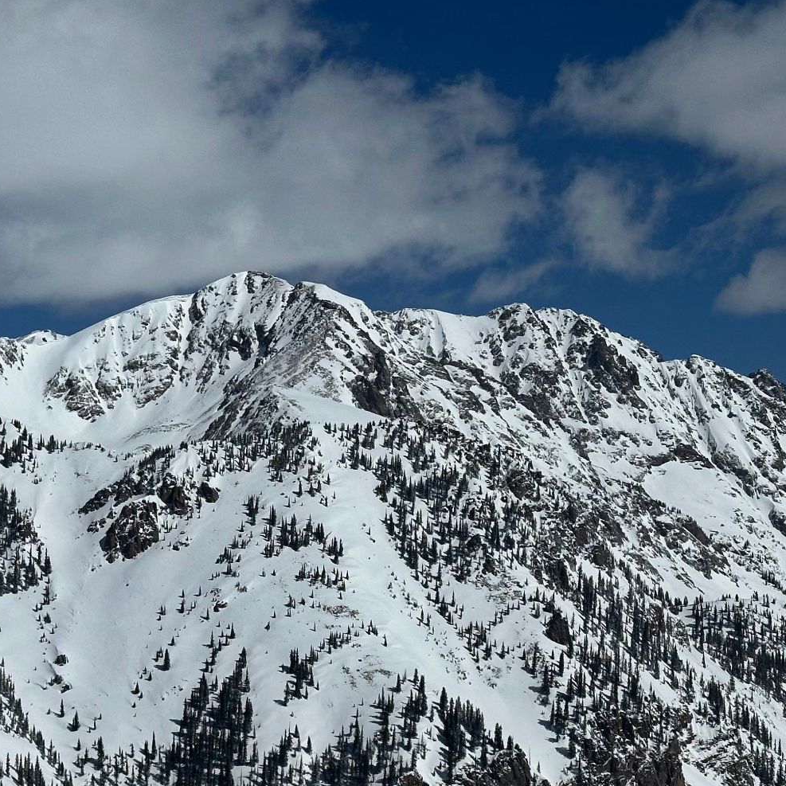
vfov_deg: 19.6
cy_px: 596
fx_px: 2261
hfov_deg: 19.7
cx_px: 308
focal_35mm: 88
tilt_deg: +0.5
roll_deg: -1.6
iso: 50
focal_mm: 6.86
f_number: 1.78
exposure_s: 1/18868
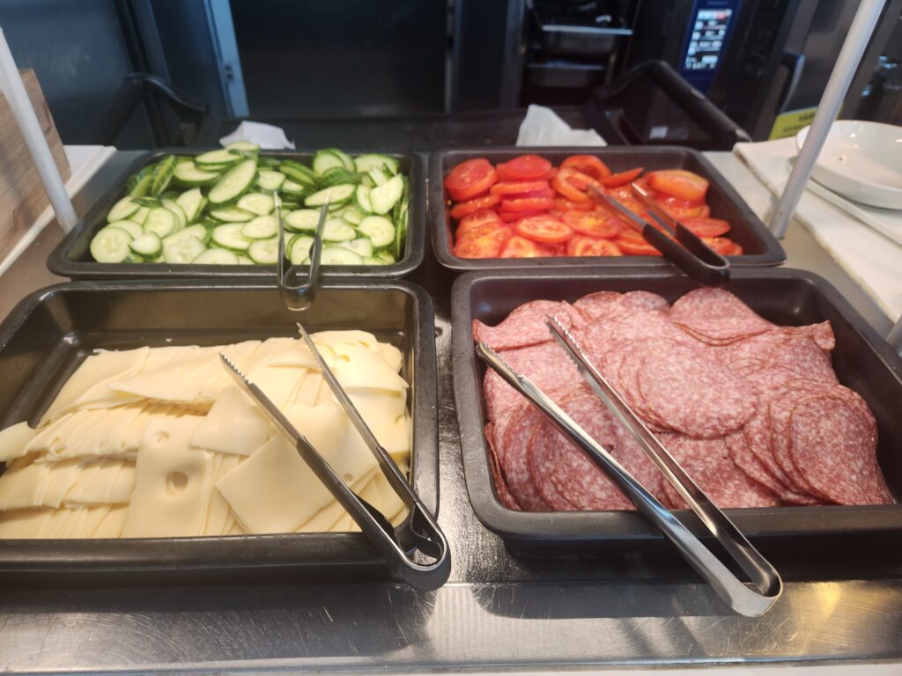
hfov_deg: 73.9
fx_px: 599
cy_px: 338
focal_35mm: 23
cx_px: 451
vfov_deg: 58.9
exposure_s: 1/61
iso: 80
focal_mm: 5.4
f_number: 1.8
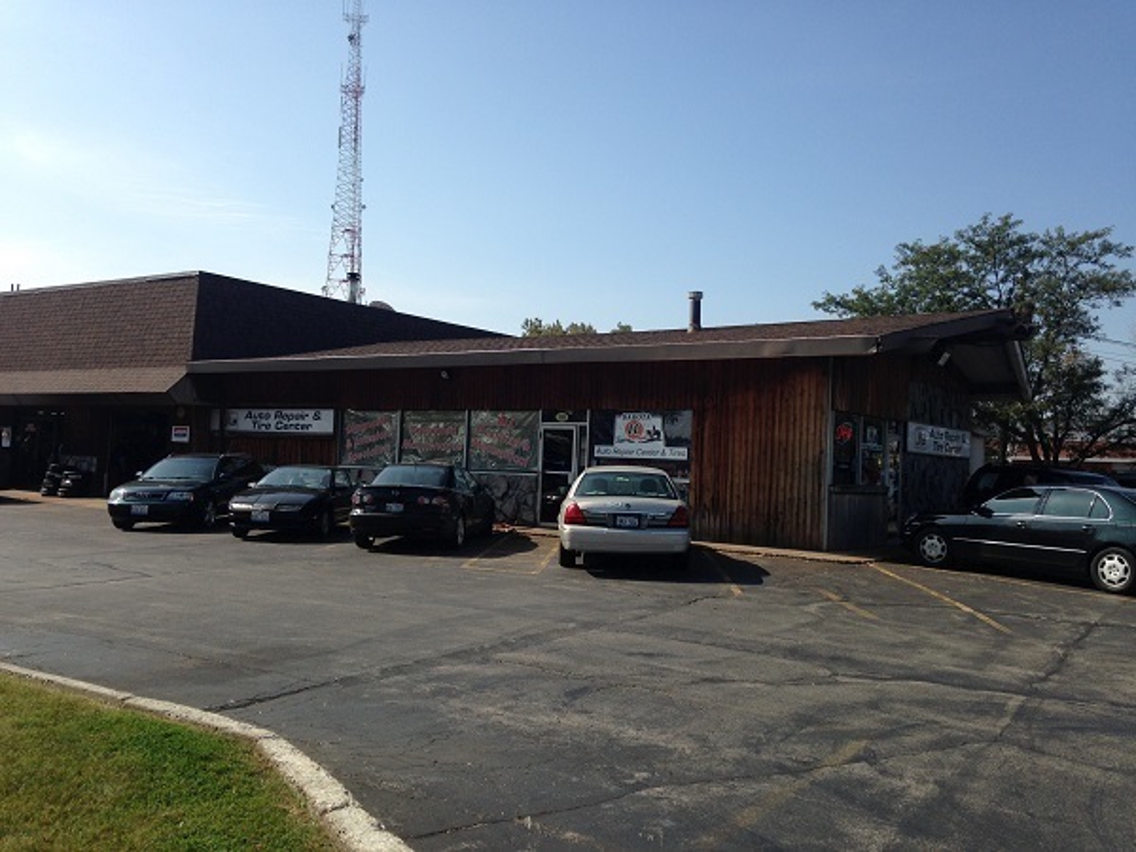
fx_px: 1083
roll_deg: -4.4
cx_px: 568
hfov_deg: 55.4
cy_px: 426
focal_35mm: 33
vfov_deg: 42.9
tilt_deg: +1.6
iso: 50
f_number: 2.4
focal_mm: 4.12
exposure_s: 1/1695
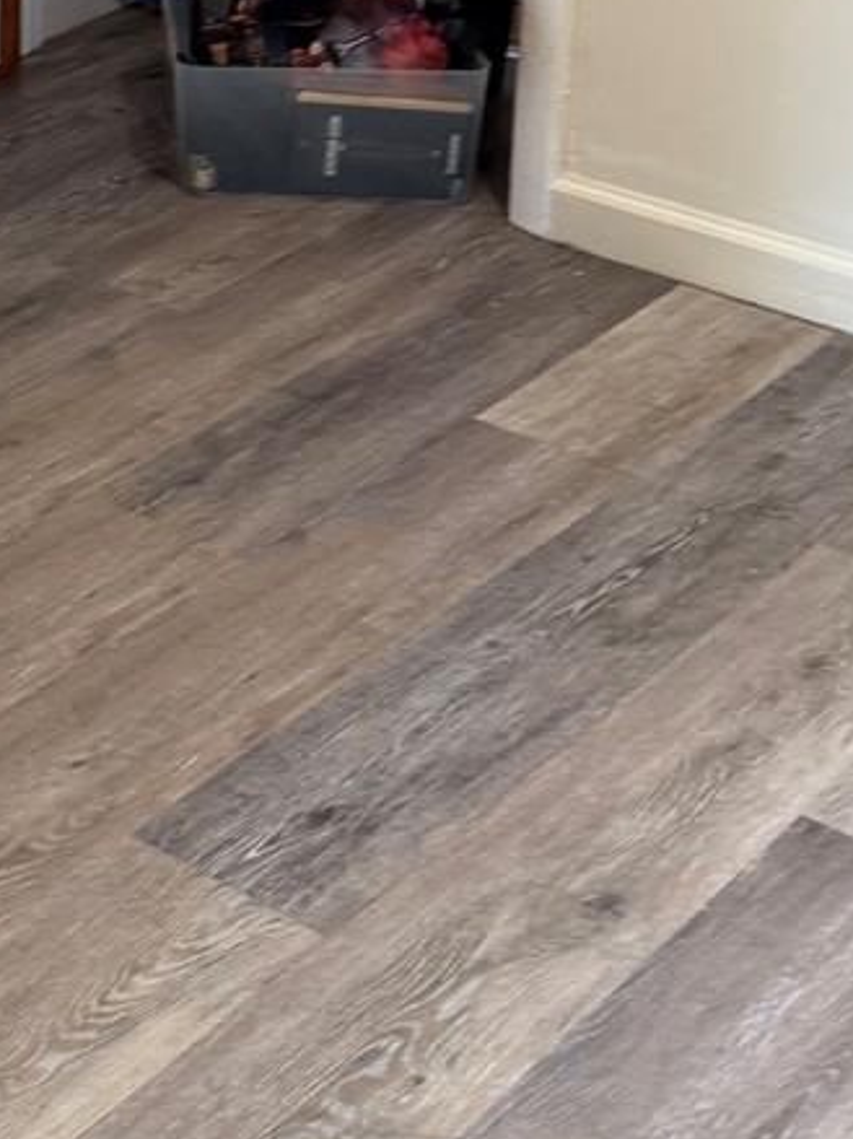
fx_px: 2761
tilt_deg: -15.0
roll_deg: +0.1
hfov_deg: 16.2
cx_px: -404
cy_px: -244
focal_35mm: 84
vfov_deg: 21.5
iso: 160
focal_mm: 6.76
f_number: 1.78
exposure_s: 1/60
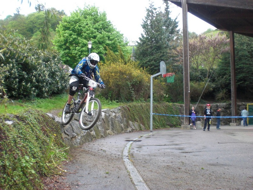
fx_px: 278
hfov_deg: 49.0
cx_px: 126
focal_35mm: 38
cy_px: 95
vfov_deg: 37.7
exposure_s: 1/125
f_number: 3.1
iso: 200
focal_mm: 6.3
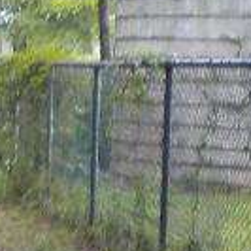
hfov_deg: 7.2
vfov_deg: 7.3
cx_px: -160
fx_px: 1961
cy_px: 96
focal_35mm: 239
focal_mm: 6.3
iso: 80
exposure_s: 1/71
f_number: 3.1
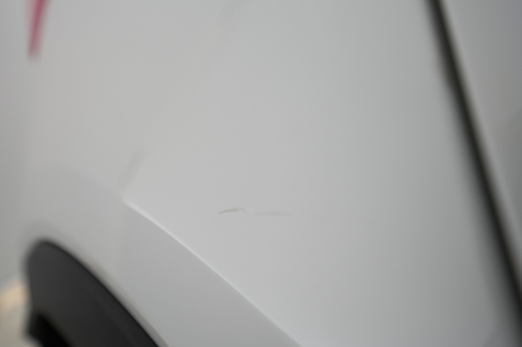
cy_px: 174
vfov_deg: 46.4
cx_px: 261
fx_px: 406
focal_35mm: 28
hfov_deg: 65.5
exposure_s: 1/80
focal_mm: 28
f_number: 4
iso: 640
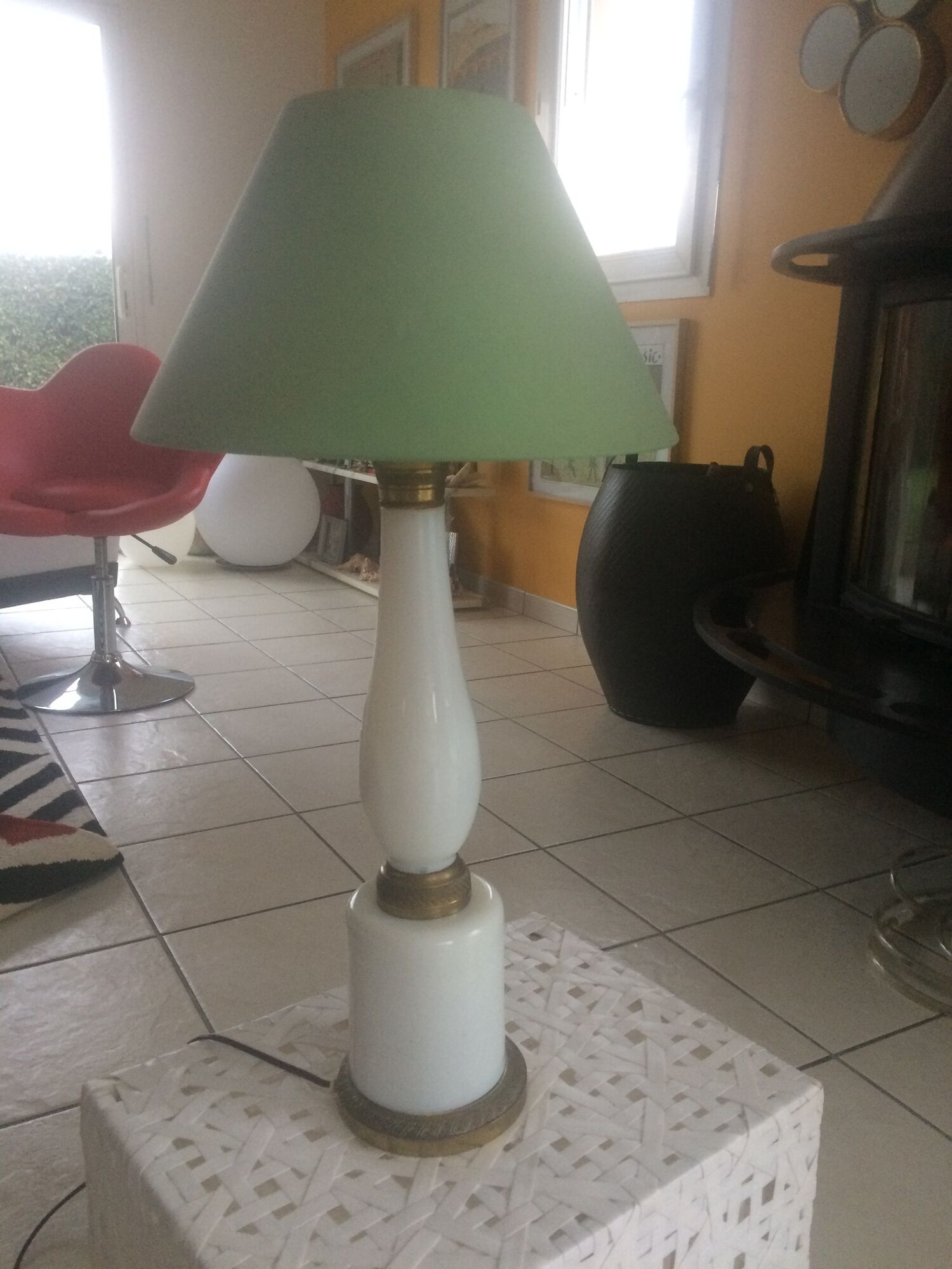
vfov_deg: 61.7
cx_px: 476
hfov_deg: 48.2
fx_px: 1063
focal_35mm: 29
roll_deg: -1.8
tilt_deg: -14.9
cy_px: 634
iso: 200
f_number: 2.2
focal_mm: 4.15
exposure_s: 1/33
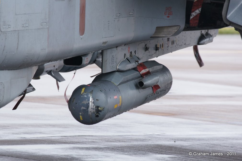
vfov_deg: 3.3
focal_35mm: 420
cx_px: 121
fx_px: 2820
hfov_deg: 4.9
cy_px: 80
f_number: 8
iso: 400
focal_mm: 280
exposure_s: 1/200
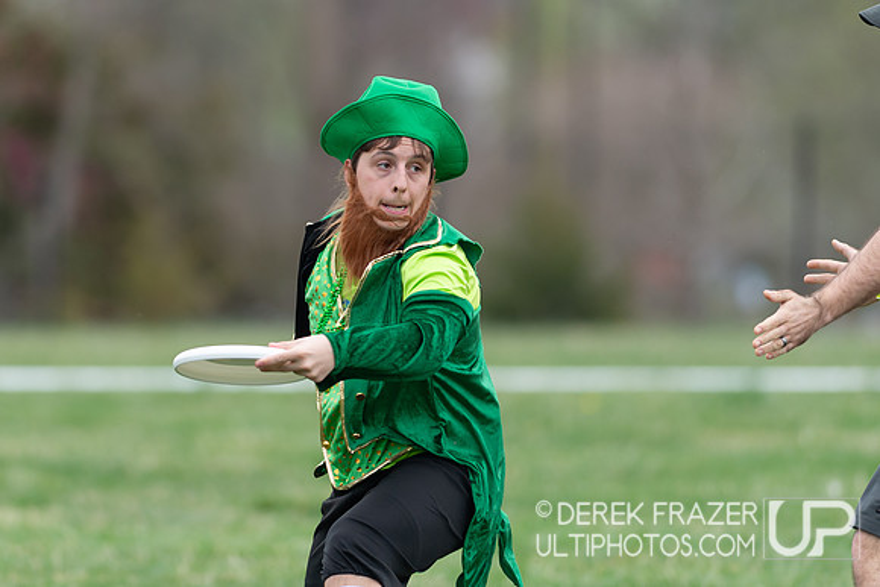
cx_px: 255
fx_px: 11848
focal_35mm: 485
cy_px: 208
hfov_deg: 4.3
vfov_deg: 2.8
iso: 250
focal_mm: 300
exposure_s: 1/2500
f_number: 2.8
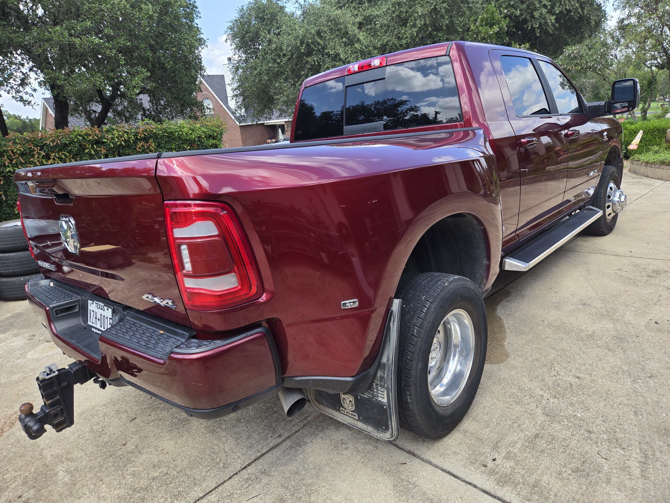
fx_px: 445
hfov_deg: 73.9
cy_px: 252
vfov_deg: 58.9
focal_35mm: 23
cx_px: 335
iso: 25
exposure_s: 1/409
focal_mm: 5.4
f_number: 1.8
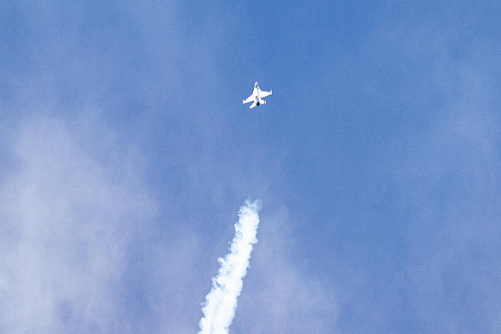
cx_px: 276
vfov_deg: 1.3
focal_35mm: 1047
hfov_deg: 2.0
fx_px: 14579
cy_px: 77
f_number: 8
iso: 800
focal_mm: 400
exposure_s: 1/2000
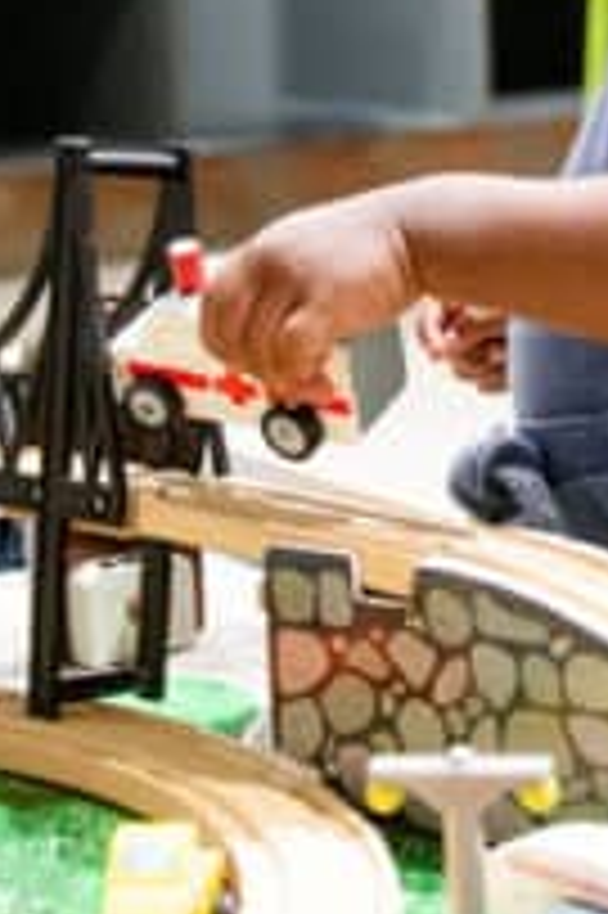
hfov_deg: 12.7
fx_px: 2690
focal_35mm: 106
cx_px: 622
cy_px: 14
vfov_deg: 18.8
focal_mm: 24
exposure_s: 1/160
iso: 1600
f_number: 3.2
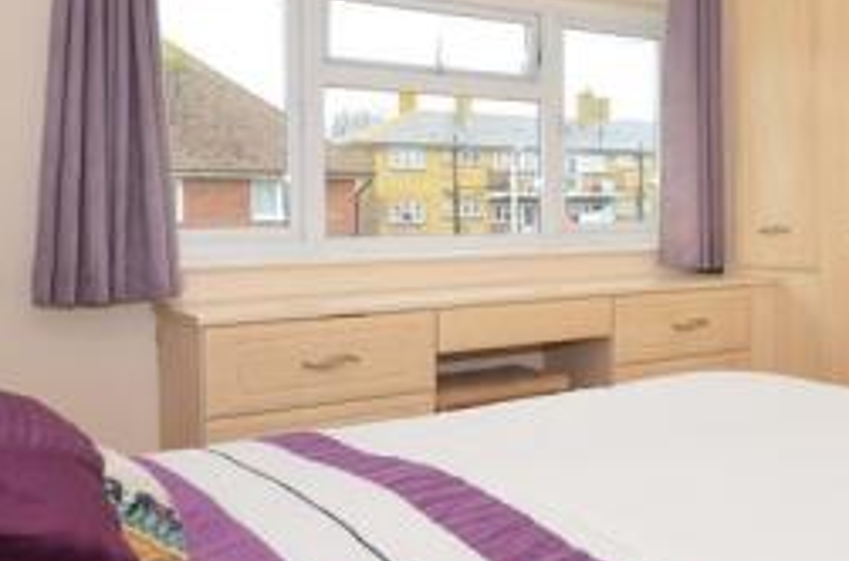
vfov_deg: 28.4
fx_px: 1106
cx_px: 778
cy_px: 210
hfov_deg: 38.8
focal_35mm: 47
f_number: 5.6
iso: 640
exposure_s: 1/80
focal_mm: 12
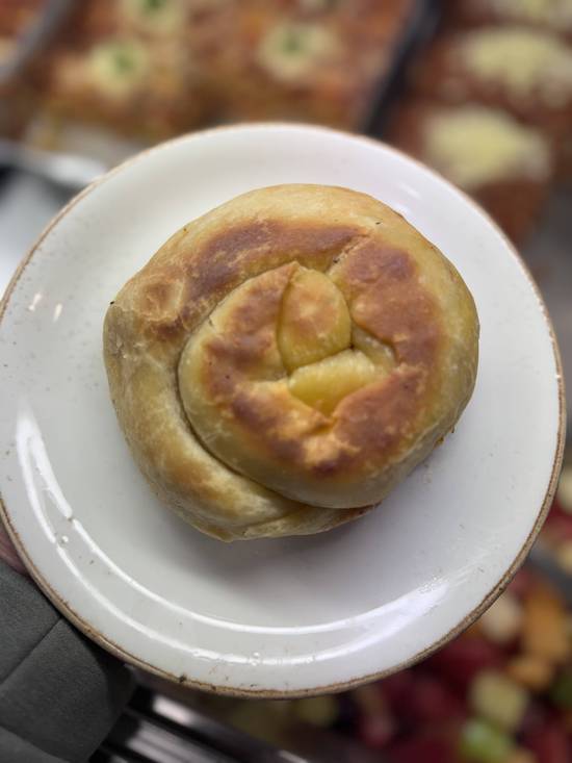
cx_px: 286
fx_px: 529
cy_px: 382
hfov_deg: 56.8
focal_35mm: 24
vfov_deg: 71.6
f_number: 1.78
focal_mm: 6.76
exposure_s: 1/125
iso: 50
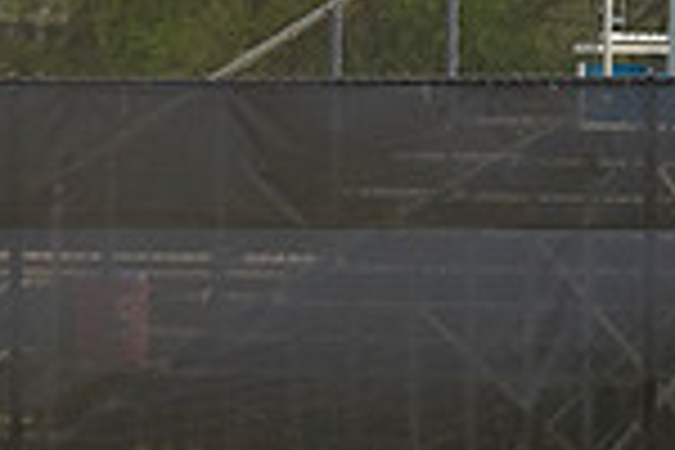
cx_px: -518
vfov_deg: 1.3
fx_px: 20605
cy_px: 279
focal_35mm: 1099
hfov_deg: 1.9
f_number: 5.6
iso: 1000
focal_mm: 190
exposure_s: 1/2000
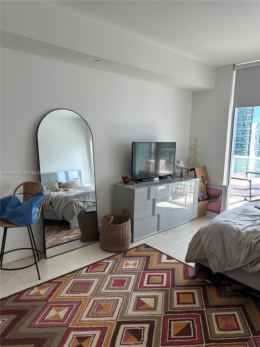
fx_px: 240
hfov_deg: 56.8
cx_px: 130
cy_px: 174
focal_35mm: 24
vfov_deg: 71.6
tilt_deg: -8.7
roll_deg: -1.9
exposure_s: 1/120
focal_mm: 6.86
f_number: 1.78
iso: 64
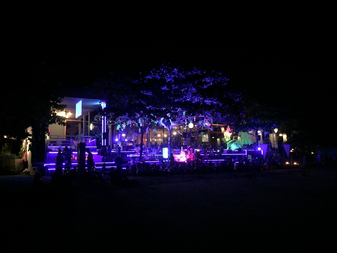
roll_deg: +1.2
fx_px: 282
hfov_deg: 61.7
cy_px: 126
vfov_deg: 48.2
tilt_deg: +8.0
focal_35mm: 29
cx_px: 168
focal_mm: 4.15
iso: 800
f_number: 2.2
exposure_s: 1/17
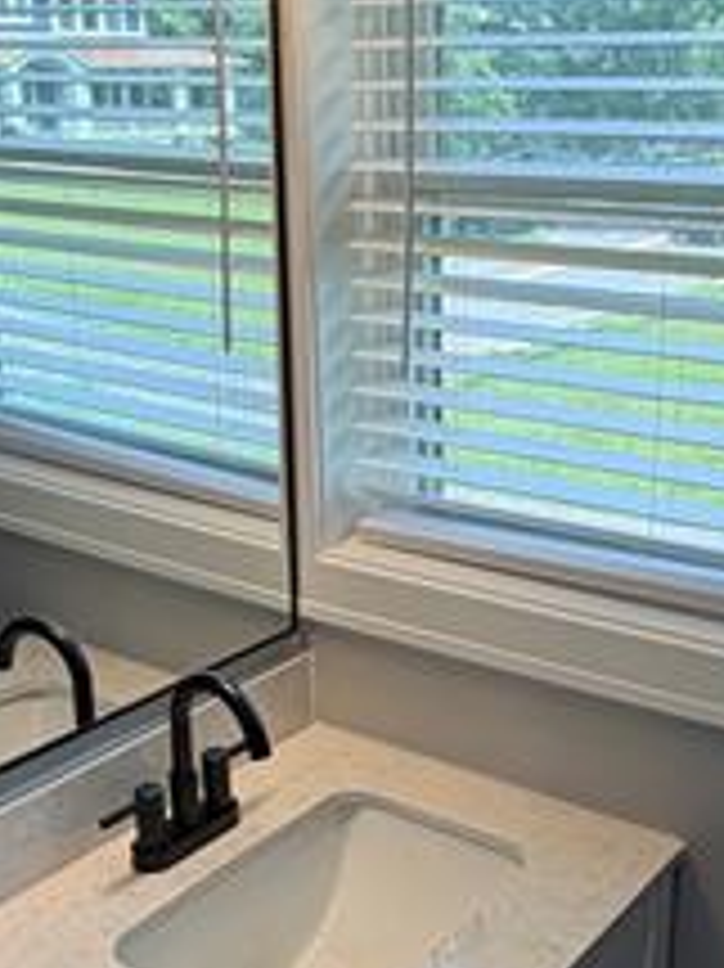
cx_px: 495
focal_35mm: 50
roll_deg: -0.2
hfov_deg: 28.8
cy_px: 500
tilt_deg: -14.3
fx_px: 1396
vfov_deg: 38.2
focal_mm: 2.22
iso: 50
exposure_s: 1/120
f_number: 2.2
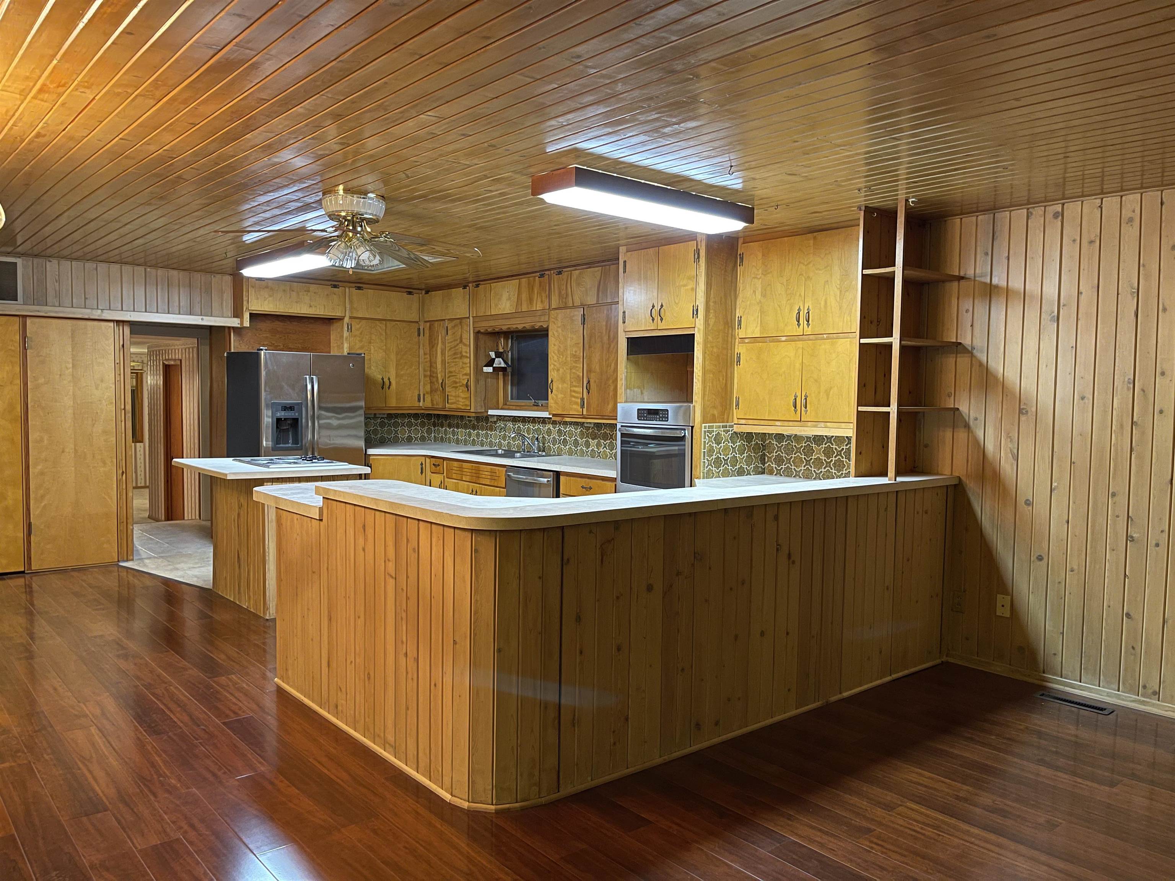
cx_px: 588
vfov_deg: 54.9
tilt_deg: -4.2
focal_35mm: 25
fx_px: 849
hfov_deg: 69.4
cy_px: 440
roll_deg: -0.7
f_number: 1.6
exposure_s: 1/60
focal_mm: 5.1
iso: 500
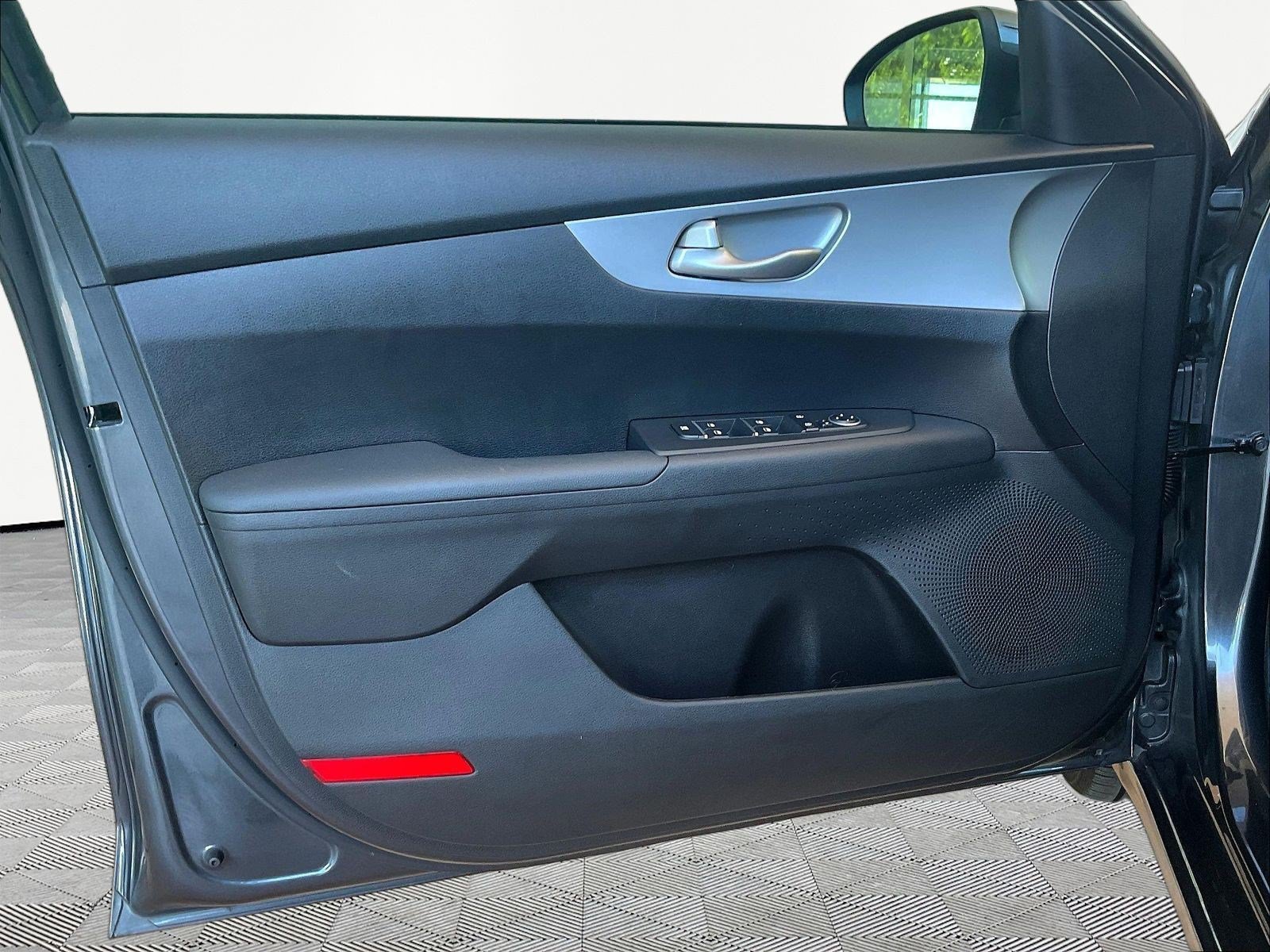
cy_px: 476
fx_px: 1064
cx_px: 635
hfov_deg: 61.7
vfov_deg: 48.2
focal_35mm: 29
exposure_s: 1/84
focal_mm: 3
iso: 64
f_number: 1.8
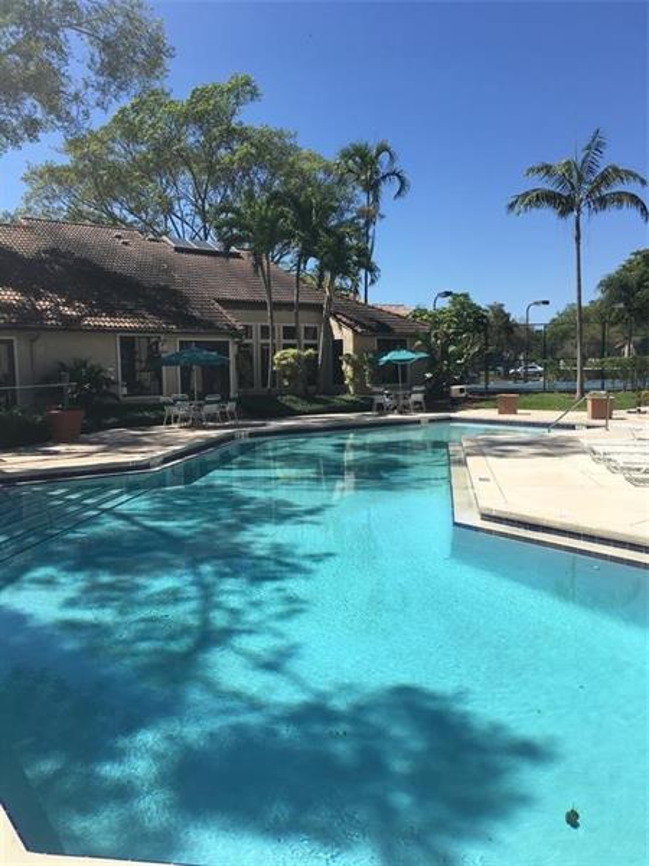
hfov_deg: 48.2
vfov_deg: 61.7
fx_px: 725
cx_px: 324
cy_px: 433
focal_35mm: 29
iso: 25
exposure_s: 1/1832
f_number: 2.2
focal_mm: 4.15
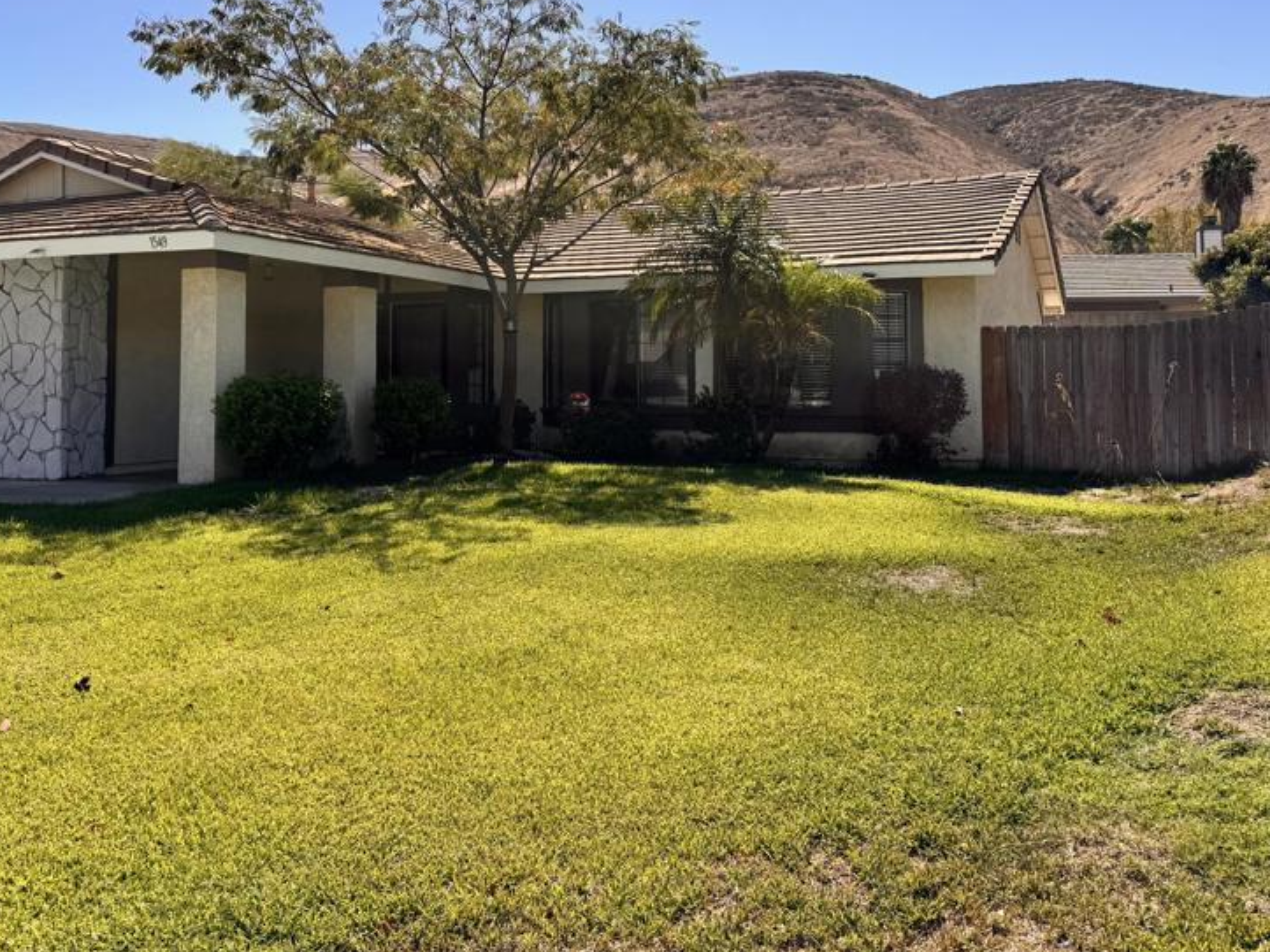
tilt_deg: +3.0
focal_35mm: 34
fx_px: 1247
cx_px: 543
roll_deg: +0.2
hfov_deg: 53.8
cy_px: 337
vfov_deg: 41.4
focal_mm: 6.76
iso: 80
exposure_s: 1/4950
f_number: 1.78
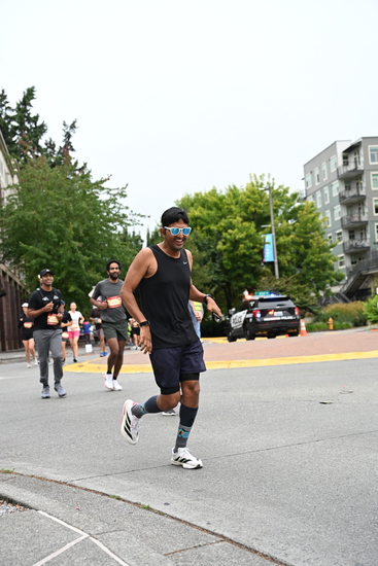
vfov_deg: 41.1
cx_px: 189
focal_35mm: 48
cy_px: 283
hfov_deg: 28.1
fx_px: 755
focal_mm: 48
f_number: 4
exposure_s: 1/800
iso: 1600
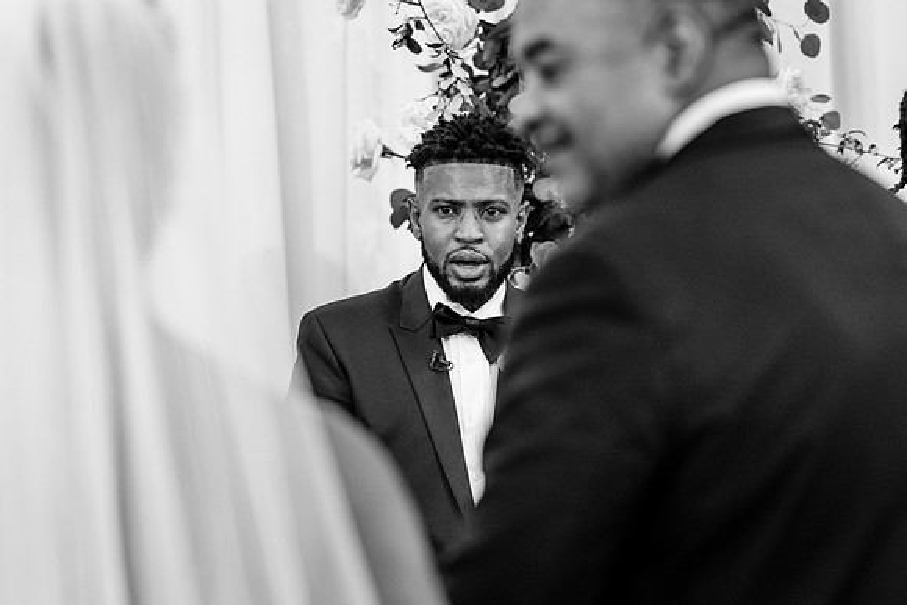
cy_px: 293
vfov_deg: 10.1
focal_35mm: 137
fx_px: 3441
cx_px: 527
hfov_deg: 15.0
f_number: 2.8
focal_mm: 101
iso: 2000
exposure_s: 1/100
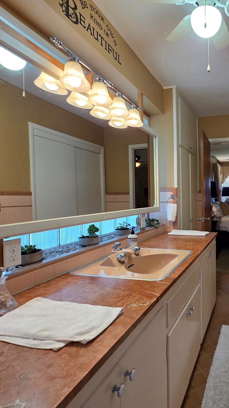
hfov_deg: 52.4
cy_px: 203
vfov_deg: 89.6
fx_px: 205
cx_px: 199
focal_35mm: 19
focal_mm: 2.2
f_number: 1.9
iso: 125
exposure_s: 1/120
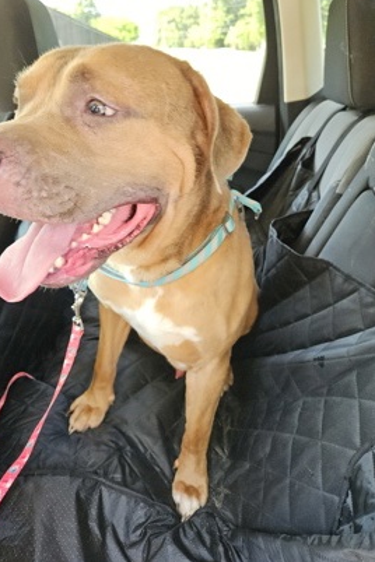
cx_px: 159
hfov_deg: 51.1
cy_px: 271
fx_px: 391
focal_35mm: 25
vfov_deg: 71.5
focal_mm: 5.4
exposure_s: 1/240
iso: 640
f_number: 1.8
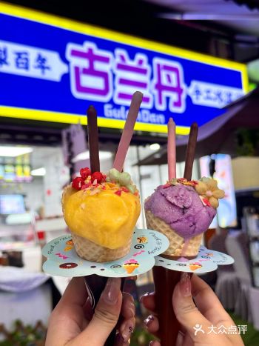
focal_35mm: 48
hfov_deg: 30.3
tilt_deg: +5.9
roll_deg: +3.8
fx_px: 479
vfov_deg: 39.7
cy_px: 173
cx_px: 130
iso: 50
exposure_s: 1/121
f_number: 1.78
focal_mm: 6.76
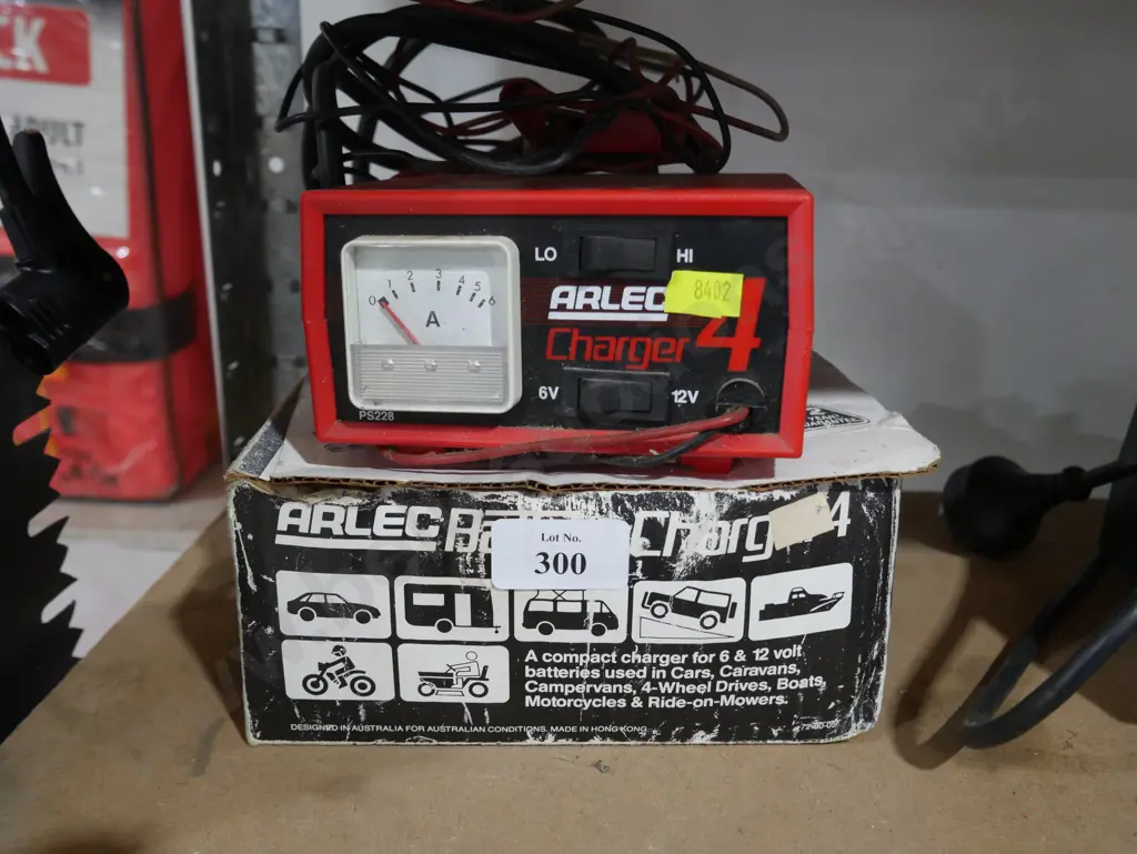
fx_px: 1117
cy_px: 427
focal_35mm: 34
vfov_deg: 41.8
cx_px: 568
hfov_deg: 53.9
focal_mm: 17
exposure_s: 1/60
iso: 1000
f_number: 4
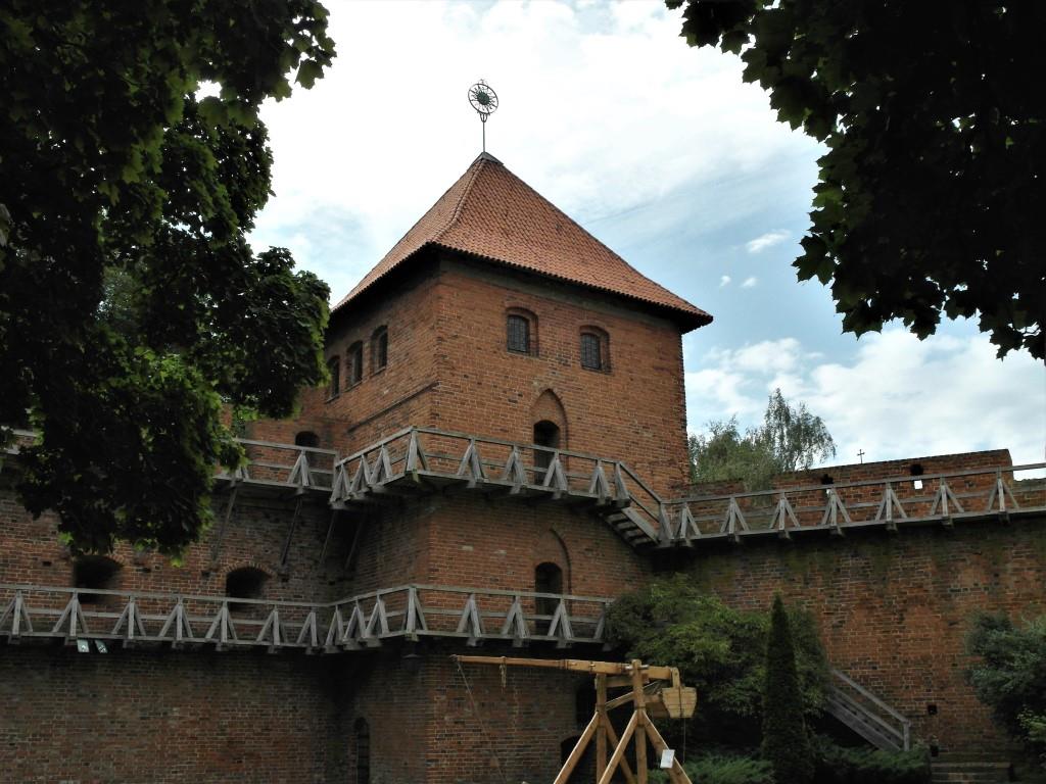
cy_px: 392
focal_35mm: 36
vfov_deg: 39.7
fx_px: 1088
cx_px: 523
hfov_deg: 51.4
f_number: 4.7
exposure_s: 1/1500
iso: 200
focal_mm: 7.8
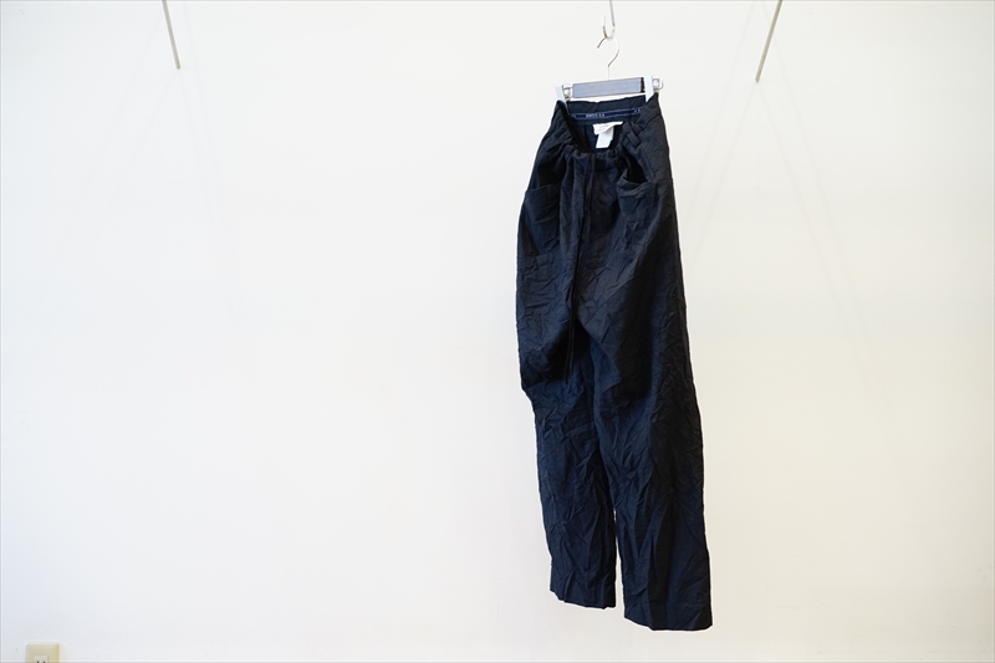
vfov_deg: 24.6
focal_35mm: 55
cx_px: 498
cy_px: 332
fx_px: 1520
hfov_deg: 36.3
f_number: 4
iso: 1000
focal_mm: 55
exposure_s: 1/60
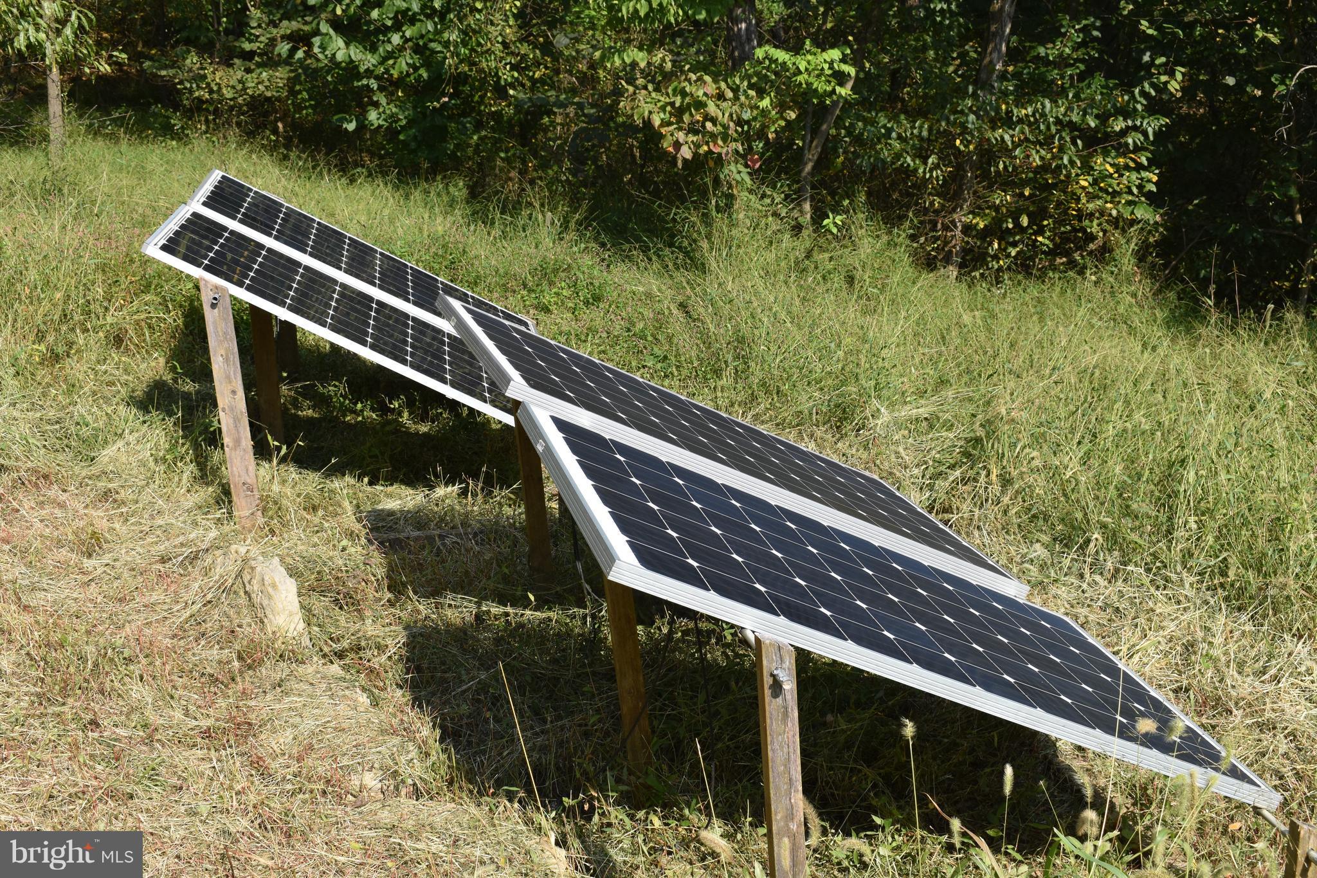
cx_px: 658
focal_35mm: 45
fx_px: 1646
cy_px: 439
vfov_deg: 29.9
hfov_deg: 43.6
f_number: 9
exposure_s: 1/320
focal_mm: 30
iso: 200
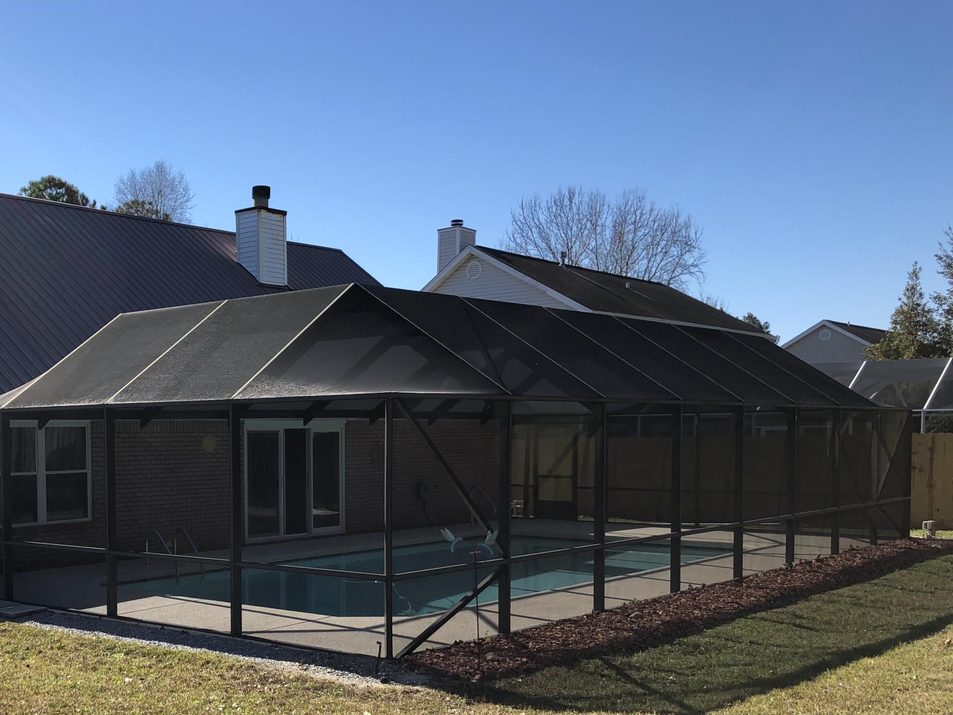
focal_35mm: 42
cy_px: 510
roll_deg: +0.6
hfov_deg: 43.4
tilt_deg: -5.4
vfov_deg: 33.8
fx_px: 1156
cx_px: 244
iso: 20
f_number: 1.8
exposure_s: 1/1548
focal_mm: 3.99
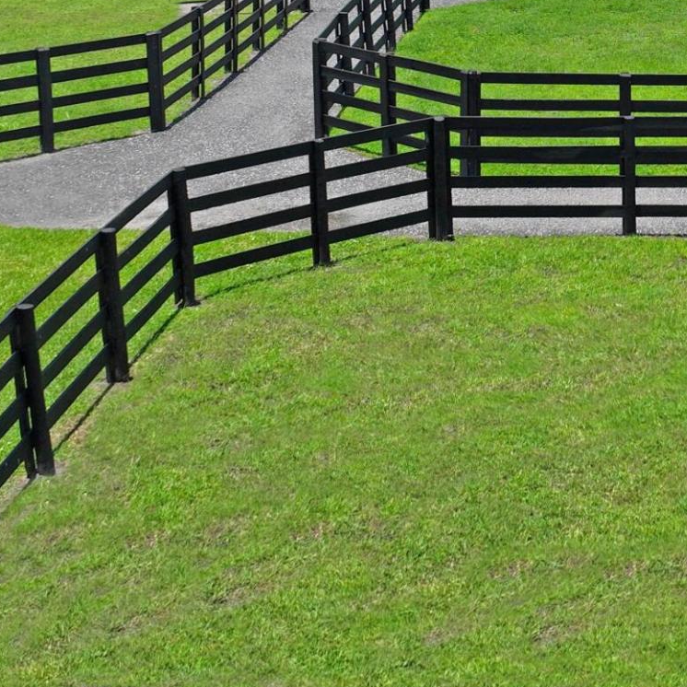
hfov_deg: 20.2
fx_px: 1841
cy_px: 1
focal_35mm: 82
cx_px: 761
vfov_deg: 20.5
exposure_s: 1/2000
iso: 100
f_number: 2.8
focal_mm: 12.29
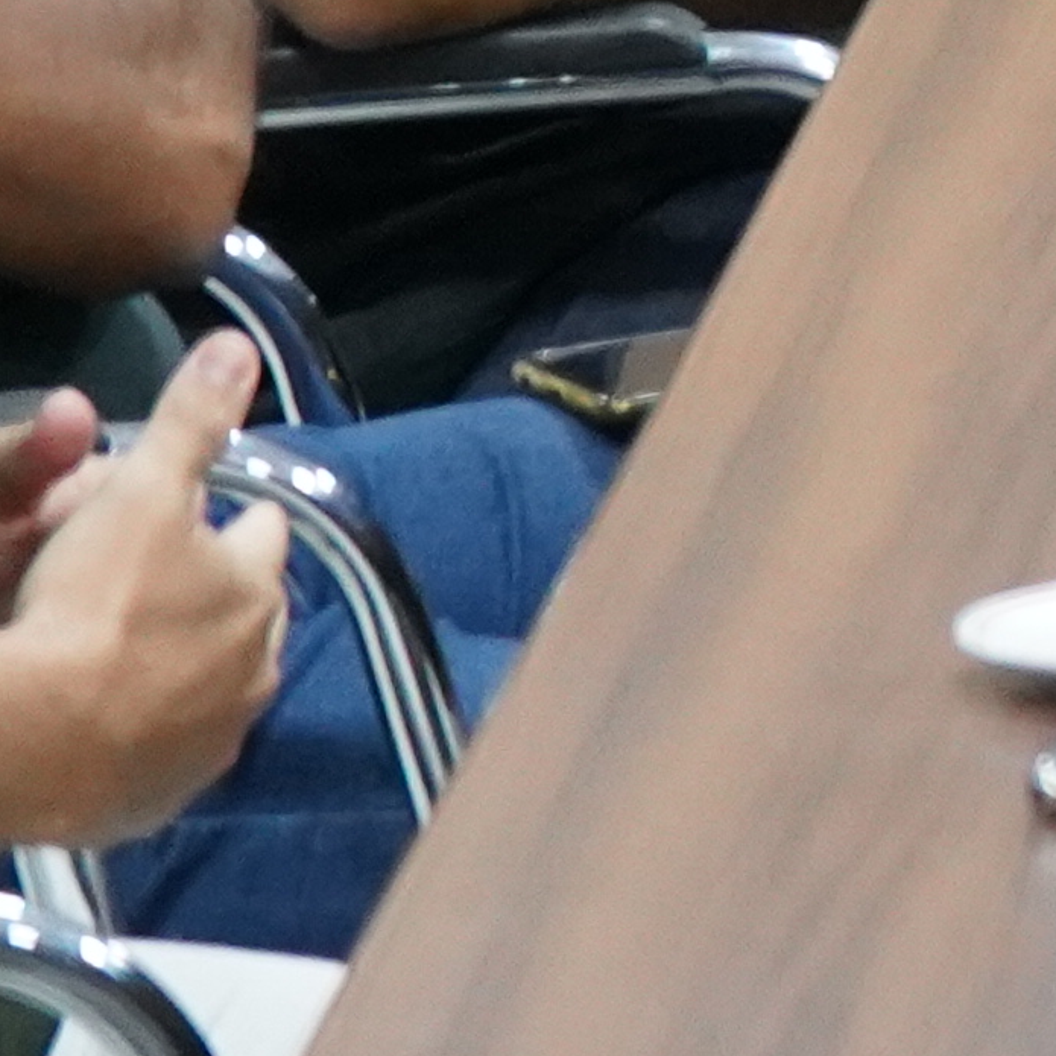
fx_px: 16463
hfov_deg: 3.5
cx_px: 3674
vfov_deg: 3.7
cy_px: -494
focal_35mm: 477
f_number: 5.6
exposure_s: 1/80
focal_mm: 65
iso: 6400
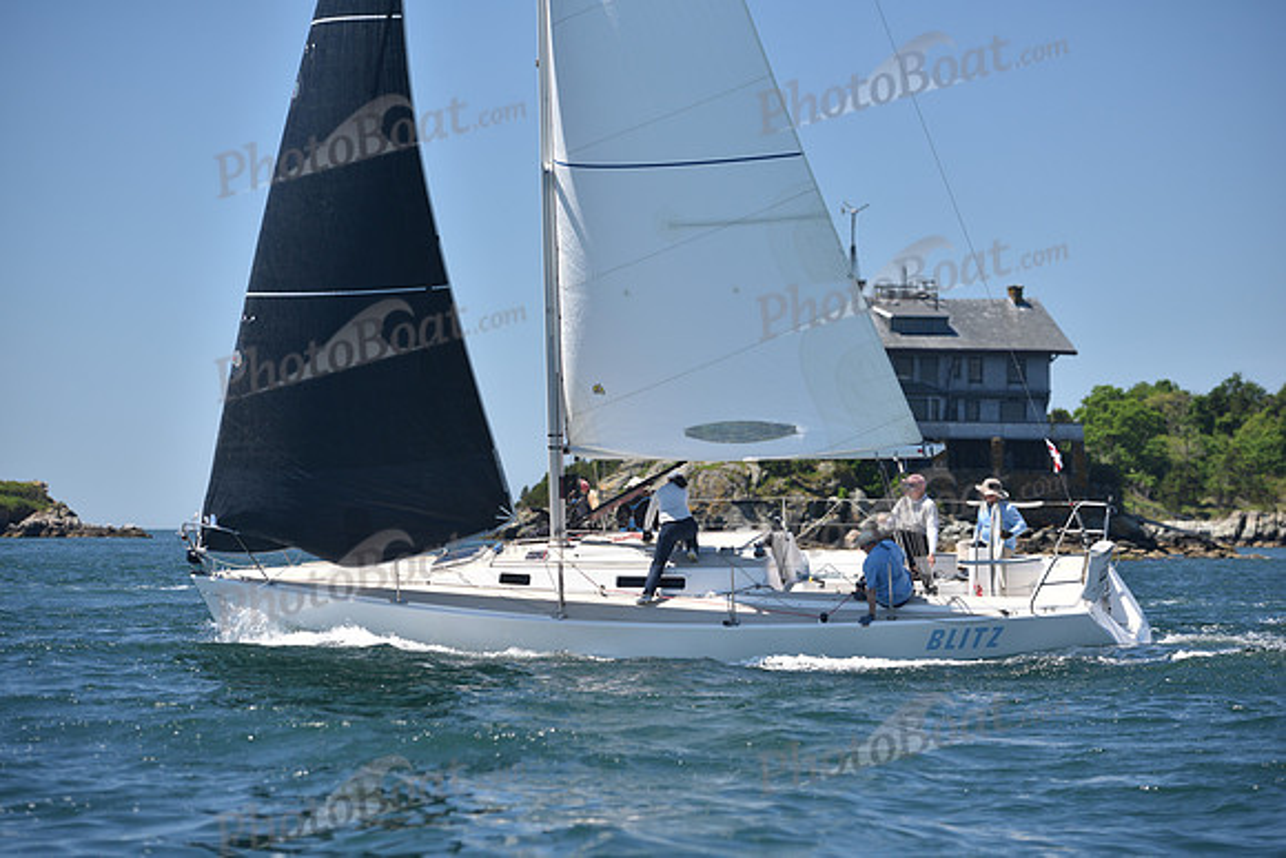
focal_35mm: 120
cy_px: 429
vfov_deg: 11.4
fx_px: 4287
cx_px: 643
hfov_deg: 17.1
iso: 200
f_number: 3.5
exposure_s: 1/1000
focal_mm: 120
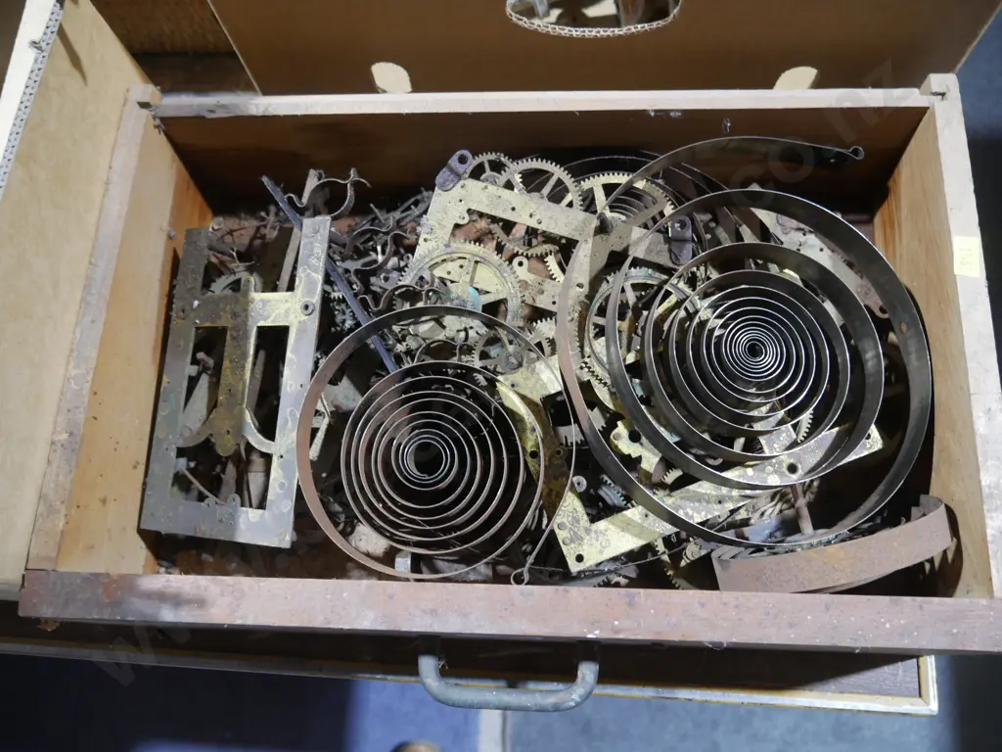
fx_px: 810
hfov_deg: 63.4
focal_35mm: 28
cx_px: 501
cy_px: 376
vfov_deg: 49.7
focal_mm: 14
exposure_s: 1/60
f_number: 3.5
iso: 1000
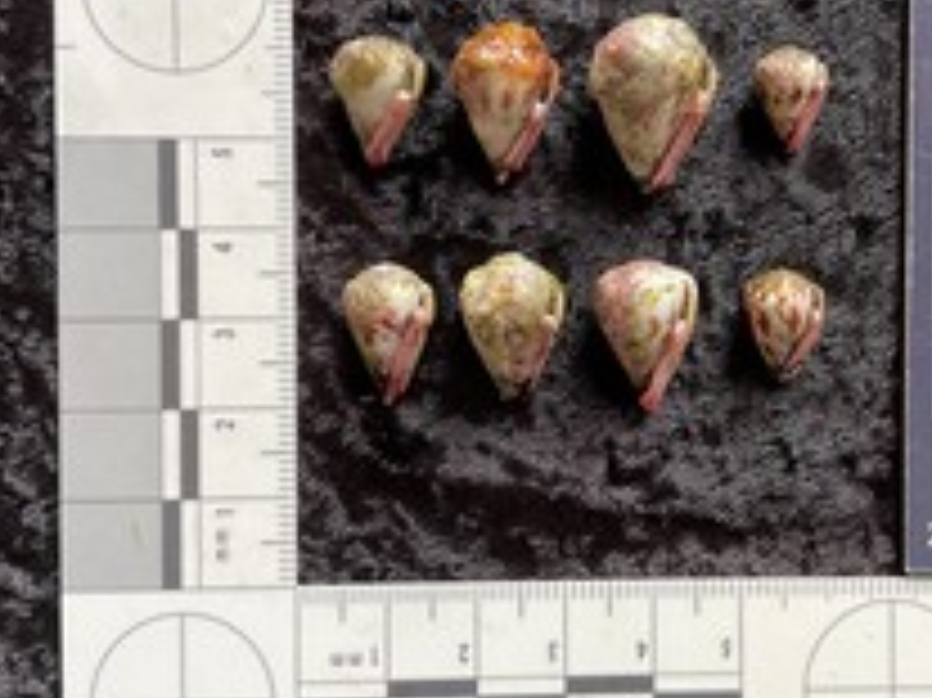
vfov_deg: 29.6
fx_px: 1319
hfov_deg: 38.5
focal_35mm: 49
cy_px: 308
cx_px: 617
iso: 64
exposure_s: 1/120
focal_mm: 3
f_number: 1.8
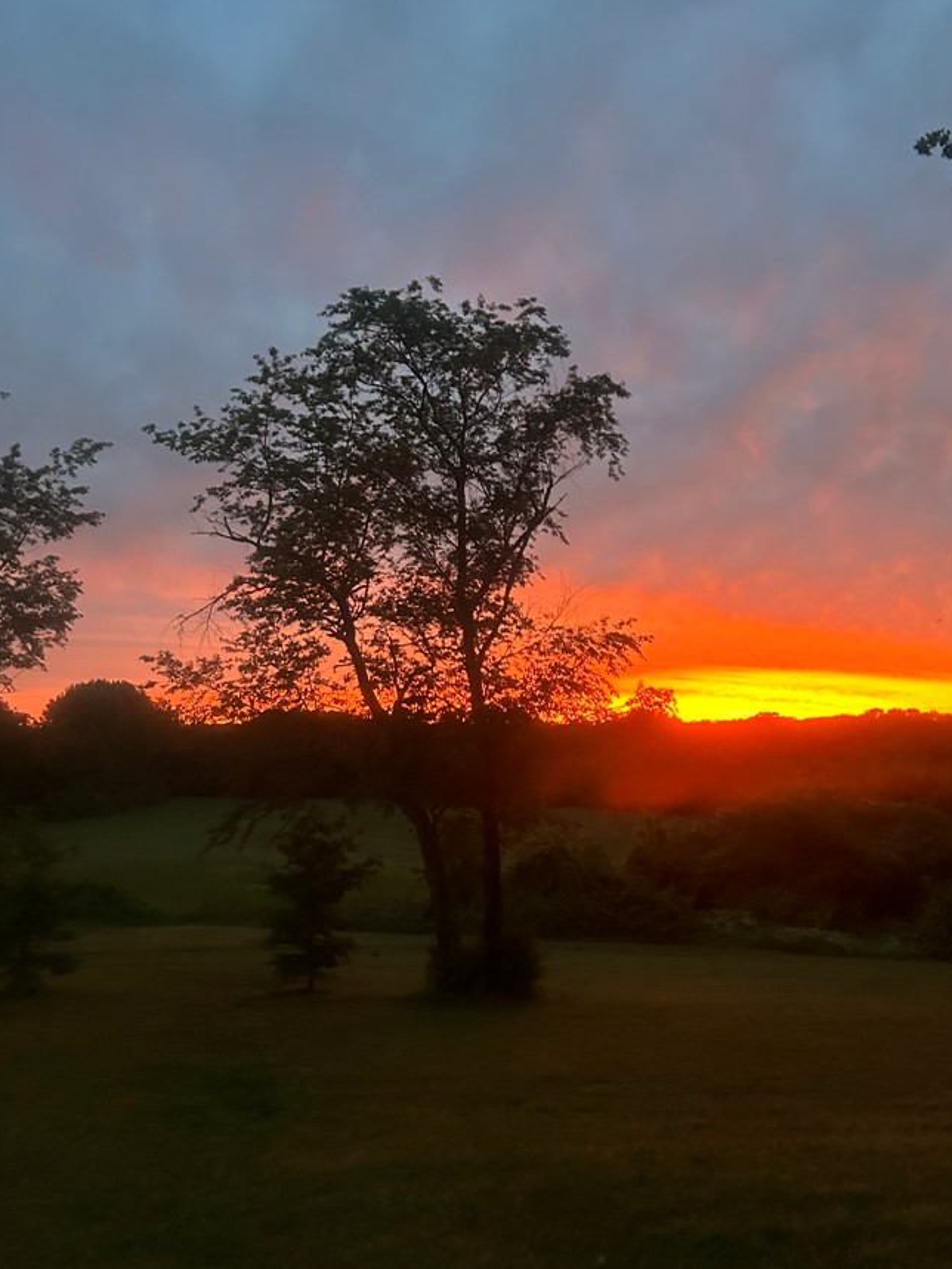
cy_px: 595
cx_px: 466
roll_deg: -0.5
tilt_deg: +8.1
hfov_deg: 45.4
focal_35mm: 31
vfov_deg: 58.3
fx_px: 1137
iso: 640
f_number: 1.5
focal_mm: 5.7
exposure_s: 1/40
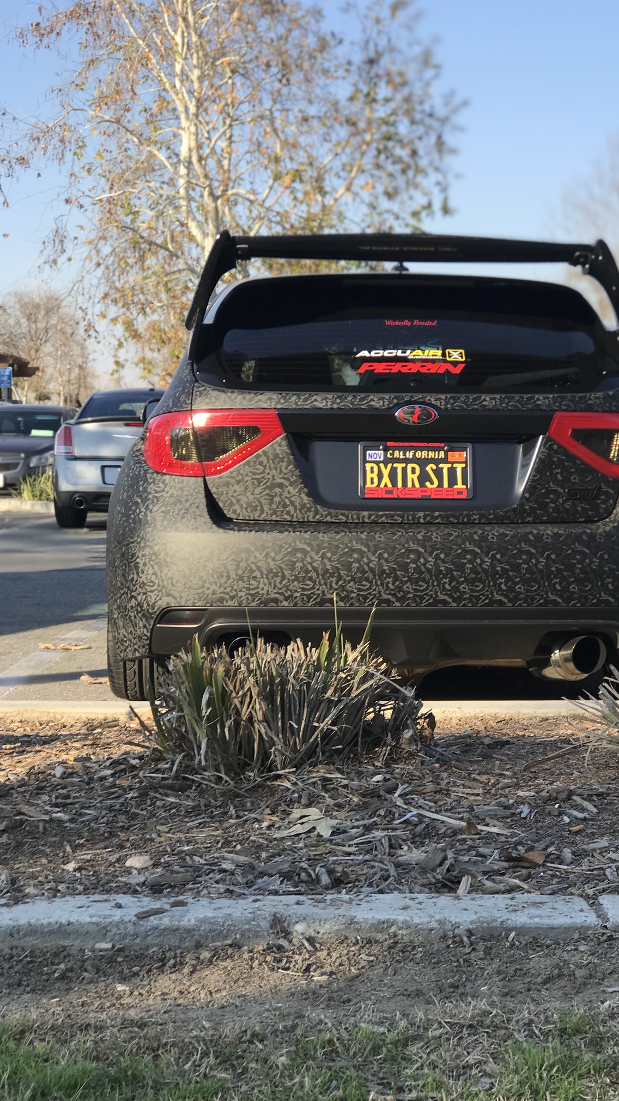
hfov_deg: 19.1
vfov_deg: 33.3
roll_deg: -0.1
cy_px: 553
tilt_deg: -3.1
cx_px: 409
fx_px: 1838
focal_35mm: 63
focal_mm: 6.6
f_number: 2.8
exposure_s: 1/429
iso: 20
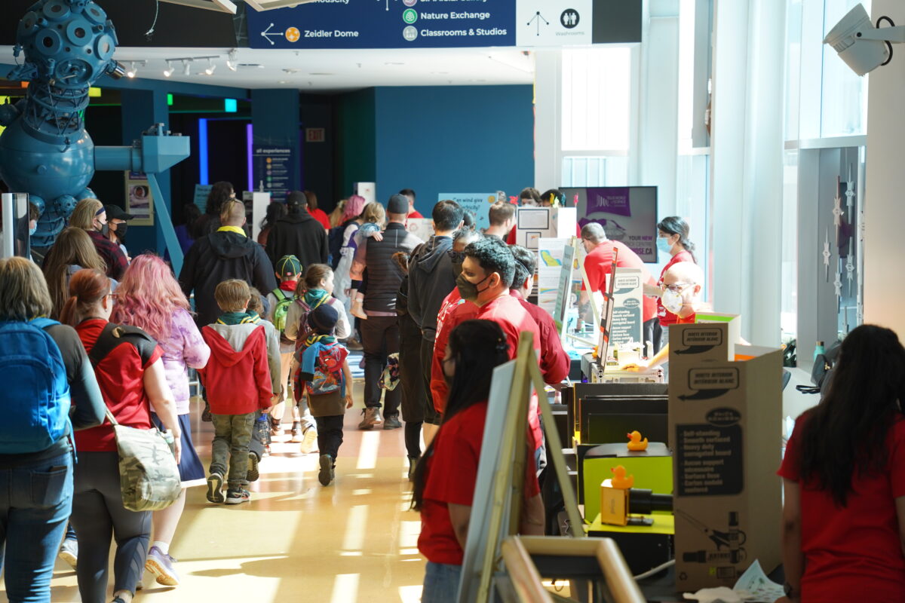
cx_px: 452
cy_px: 302
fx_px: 2137
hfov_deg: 23.9
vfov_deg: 16.1
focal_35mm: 85
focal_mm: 85
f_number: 4.5
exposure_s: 1/320
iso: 800
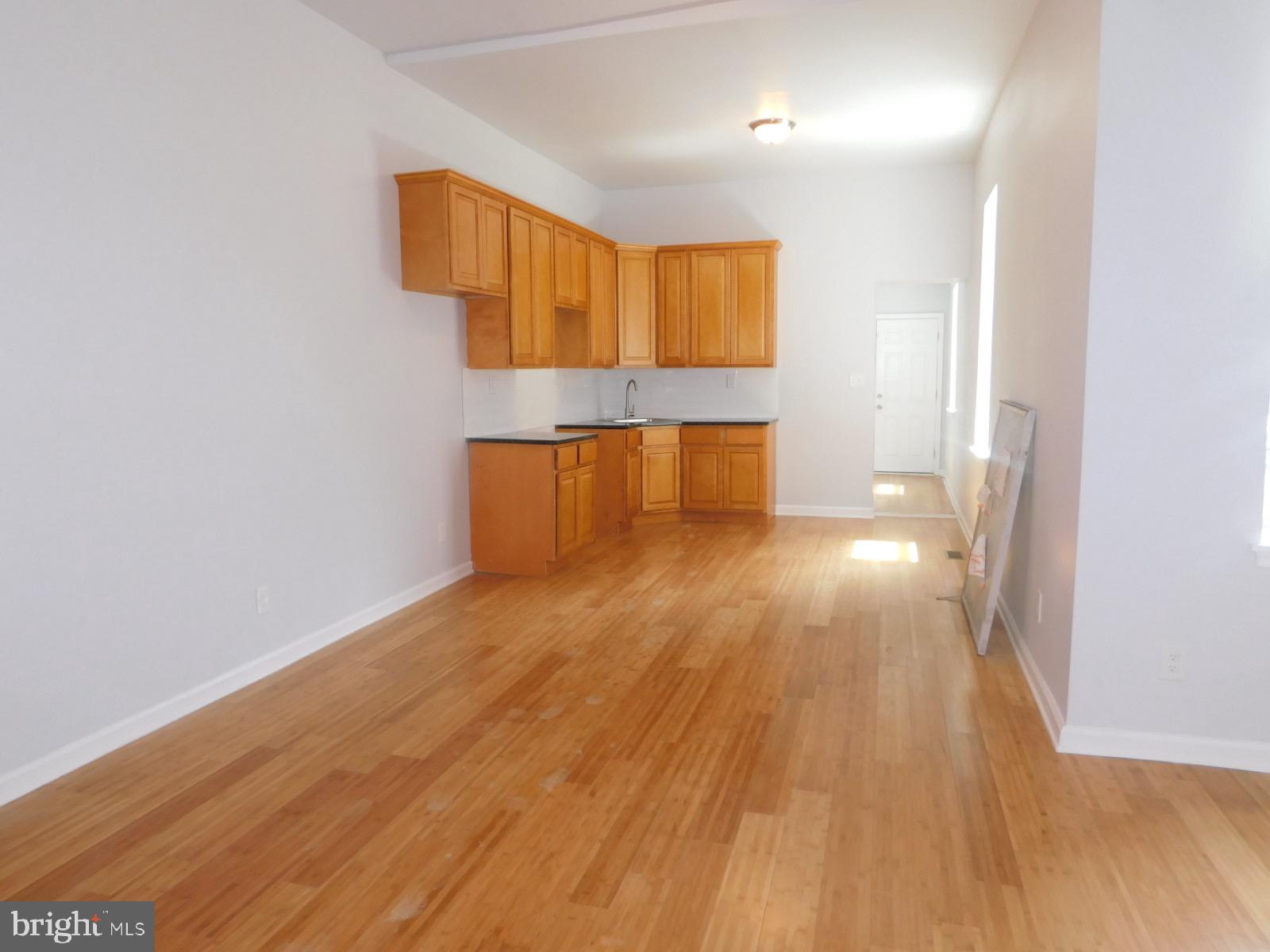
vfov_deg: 58.9
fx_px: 844
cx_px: 635
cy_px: 476
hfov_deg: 73.9
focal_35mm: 23
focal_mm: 4
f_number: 3
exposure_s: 1/30
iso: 140
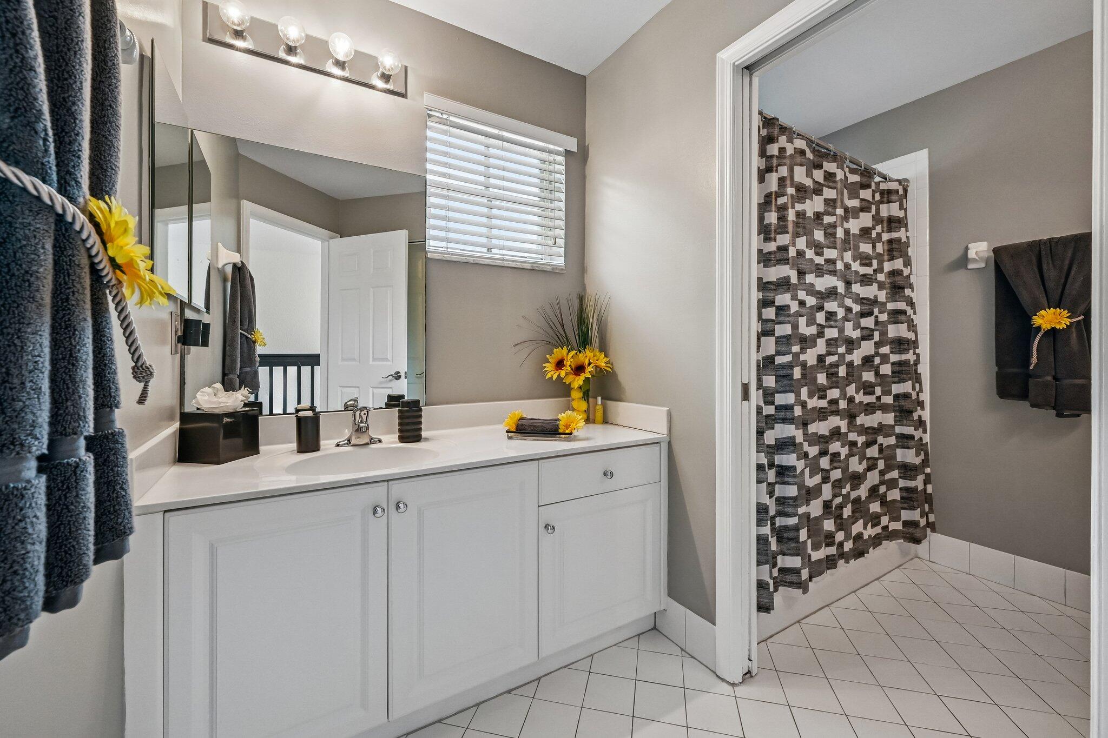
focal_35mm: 14
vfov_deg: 81.2
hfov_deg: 104.3
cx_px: 554
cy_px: 369
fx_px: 431
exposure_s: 1/40
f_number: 10
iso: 2500
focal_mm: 14
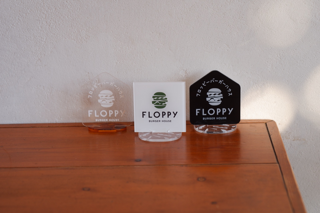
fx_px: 800
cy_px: 106
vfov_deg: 15.2
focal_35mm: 90
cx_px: 160
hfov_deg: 22.6
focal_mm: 60
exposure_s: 1/105
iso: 200
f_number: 4
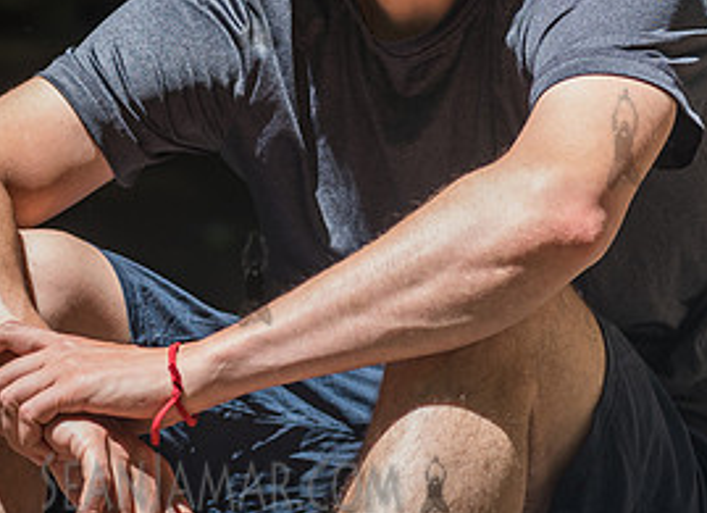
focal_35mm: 279
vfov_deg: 5.2
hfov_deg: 7.2
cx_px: 396
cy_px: -52
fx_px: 5630
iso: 250
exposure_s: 1/800
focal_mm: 112
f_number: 5
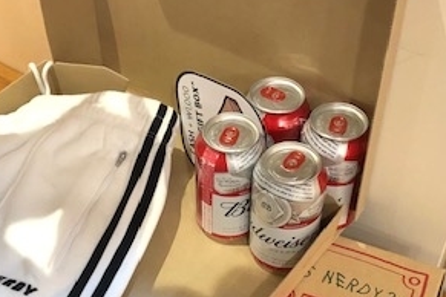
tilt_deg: -50.7
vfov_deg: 20.9
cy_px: 250
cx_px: 201
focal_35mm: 64
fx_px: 793
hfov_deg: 31.4
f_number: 1.8
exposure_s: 1/15
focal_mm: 3.99
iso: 80
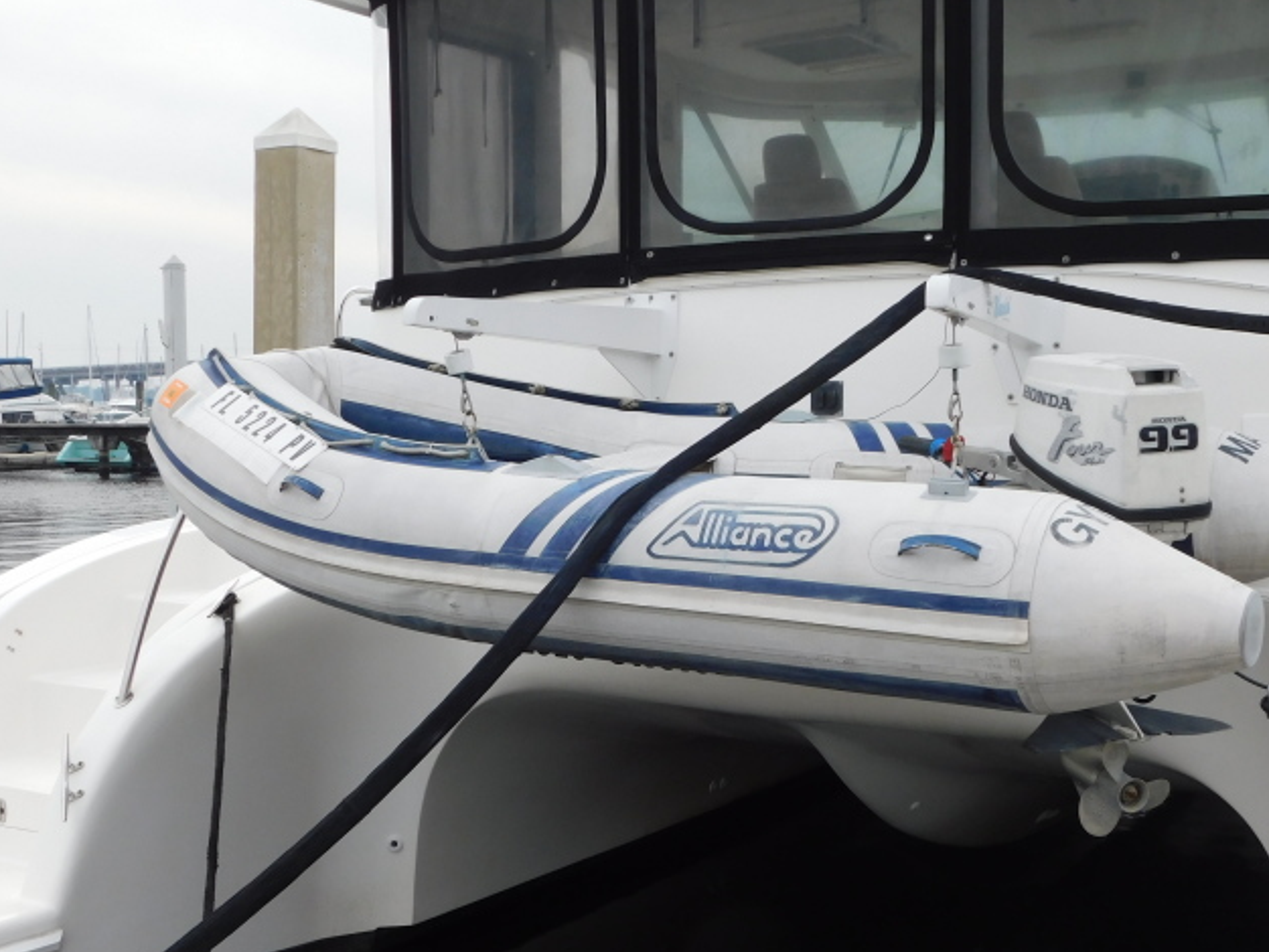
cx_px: 639
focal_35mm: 46
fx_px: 1687
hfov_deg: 41.2
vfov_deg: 31.5
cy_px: 454
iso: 125
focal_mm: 6.3
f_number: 3.5
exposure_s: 1/800
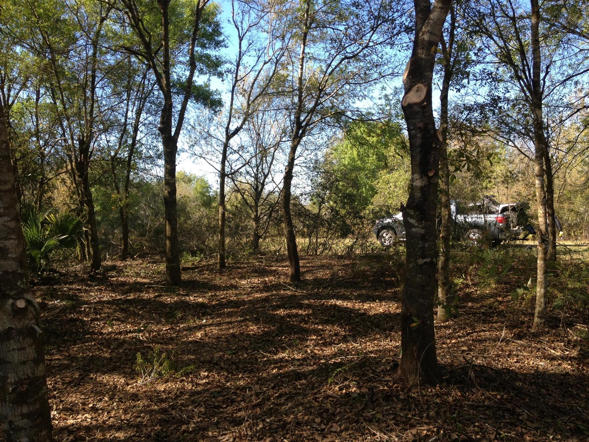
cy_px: 221
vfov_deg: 40.7
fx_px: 596
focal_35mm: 35
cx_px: 294
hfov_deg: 52.6
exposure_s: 1/438
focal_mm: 4.28
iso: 50
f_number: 2.4
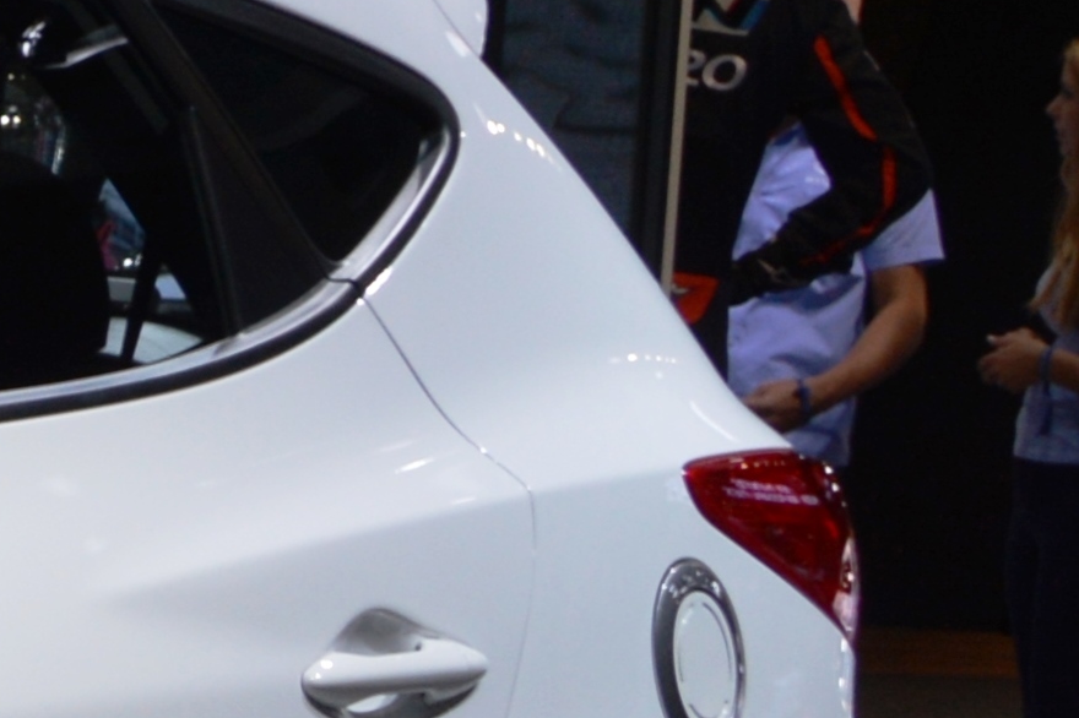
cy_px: 1139
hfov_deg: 8.8
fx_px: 6022
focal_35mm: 201
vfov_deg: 6.7
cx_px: -1912
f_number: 5.6
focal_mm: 24
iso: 200
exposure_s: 1/125
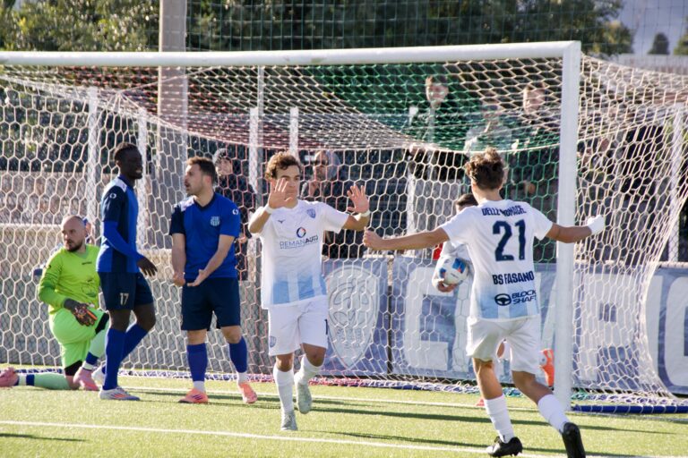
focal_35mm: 278
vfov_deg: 5.0
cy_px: 229
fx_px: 5303
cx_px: 344
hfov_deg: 7.4
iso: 800
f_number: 10
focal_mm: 185
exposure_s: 1/500
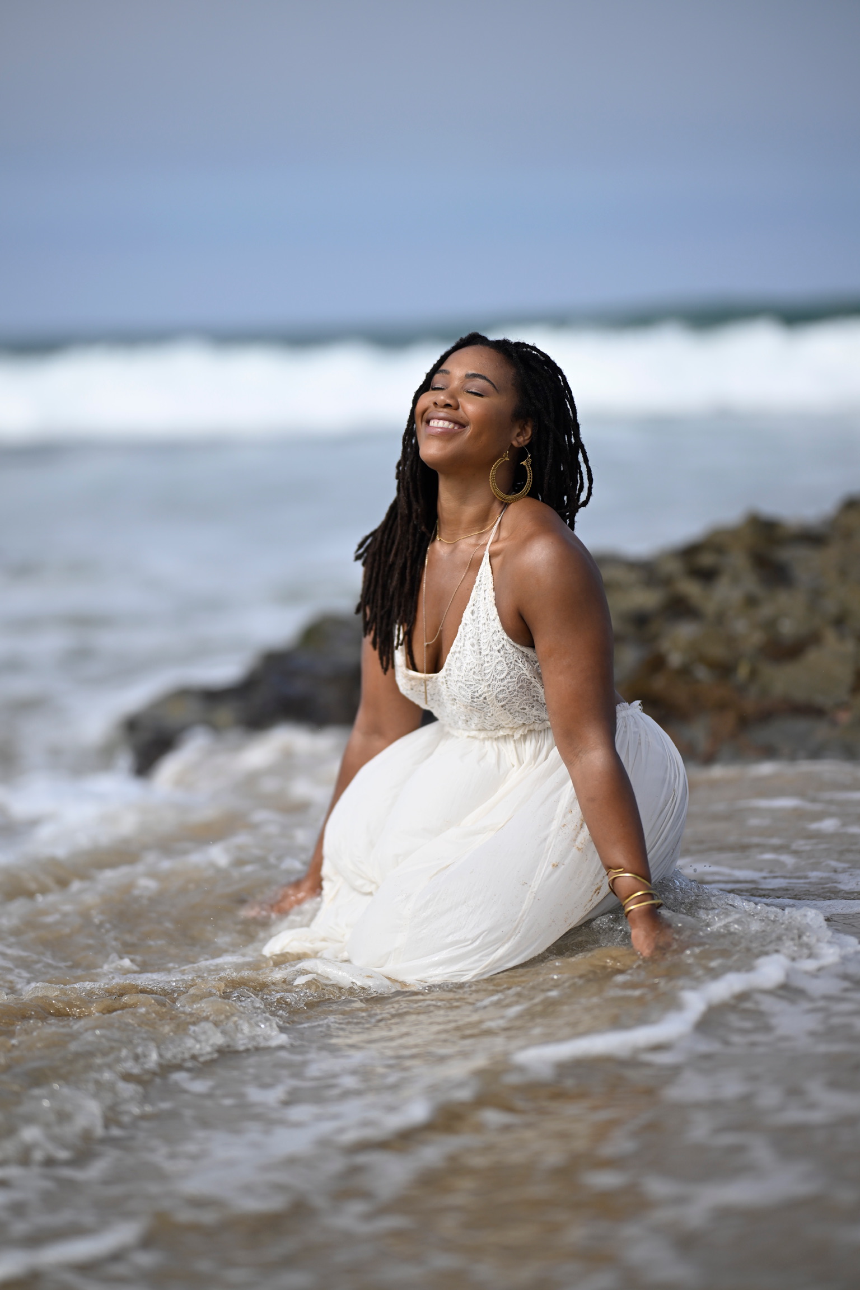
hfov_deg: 16.1
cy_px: 645
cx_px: 430
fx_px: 3046
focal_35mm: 85
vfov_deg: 23.9
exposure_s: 1/13000
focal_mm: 85
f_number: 1.2
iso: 125
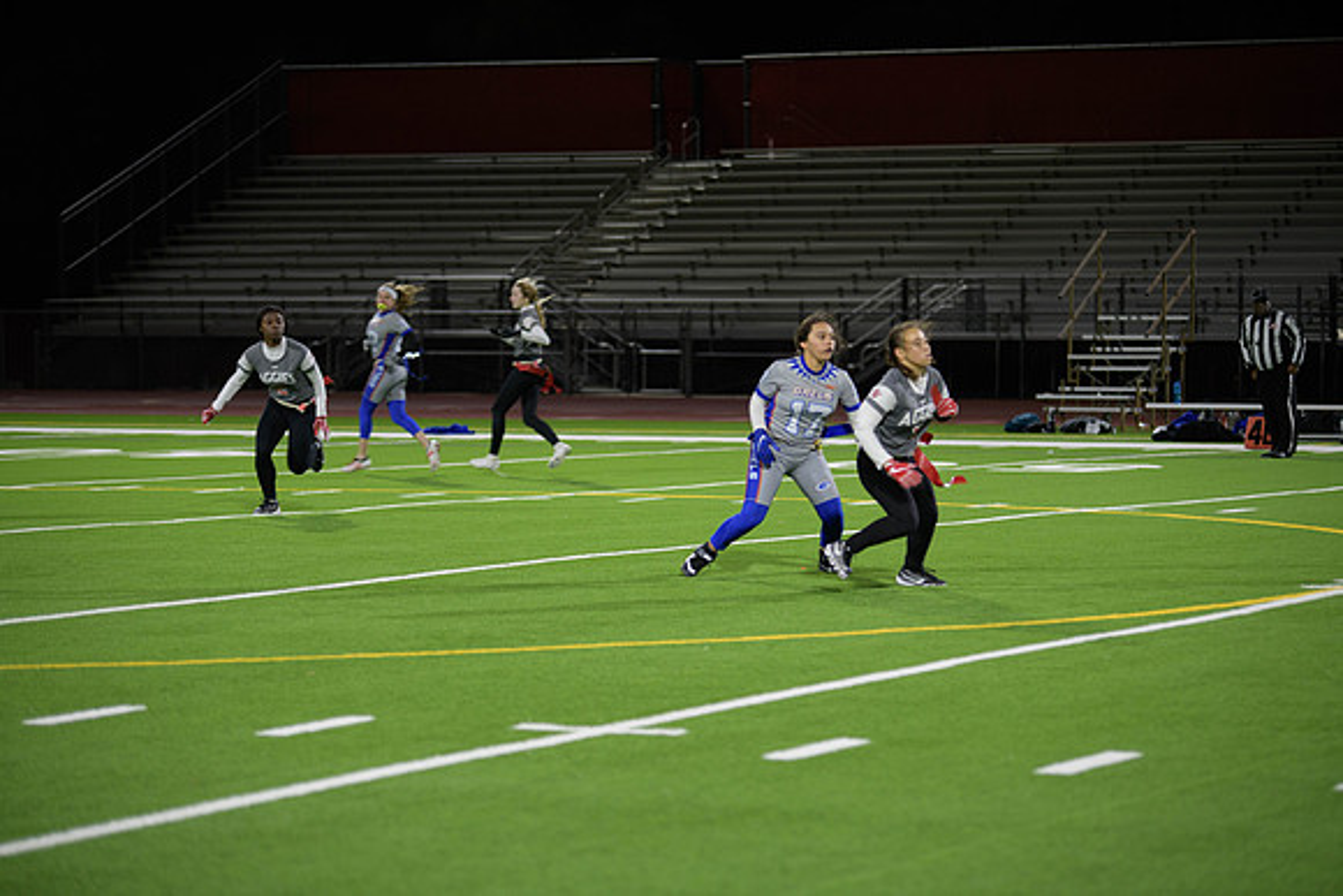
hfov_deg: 16.8
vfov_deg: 11.2
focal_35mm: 122
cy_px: 448
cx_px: 672
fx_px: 4552
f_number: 2.8
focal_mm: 122
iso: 900
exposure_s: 1/200
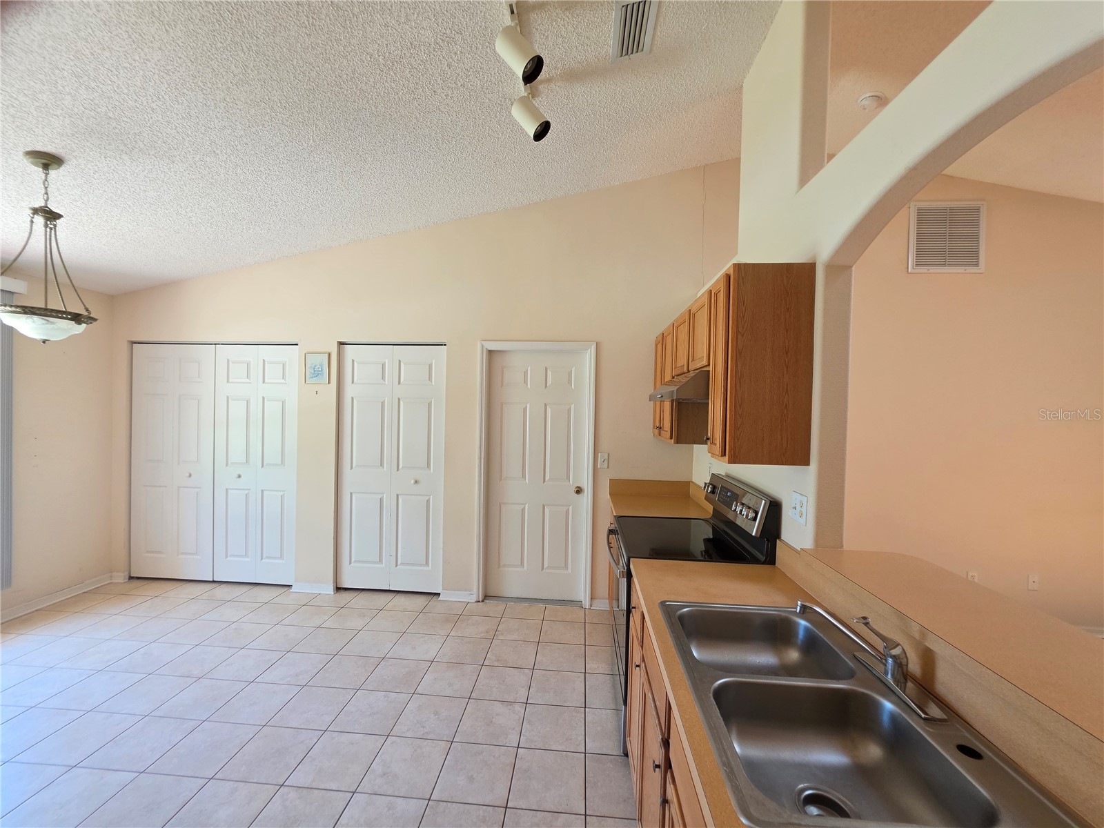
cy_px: 414
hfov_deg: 106.2
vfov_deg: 89.9
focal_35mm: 13
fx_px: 415
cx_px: 552
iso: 160
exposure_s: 1/120
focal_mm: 2.2
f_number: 1.9
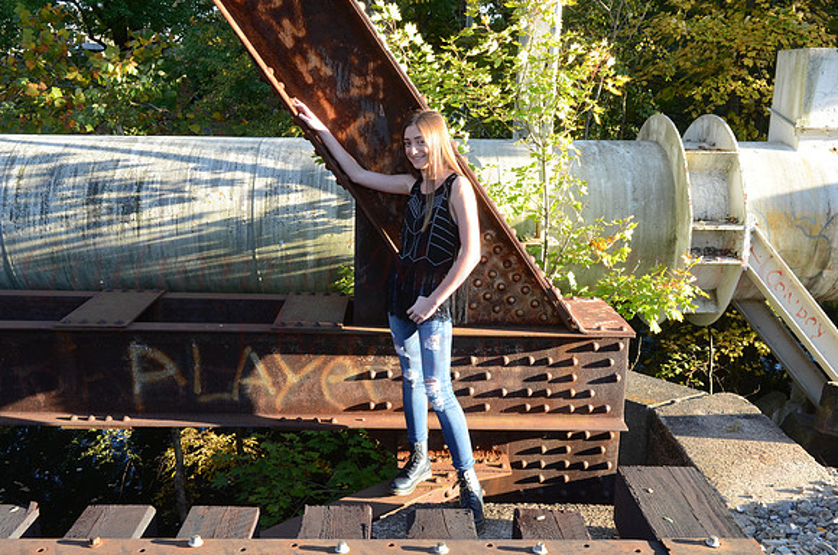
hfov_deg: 55.2
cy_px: 278
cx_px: 419
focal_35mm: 34
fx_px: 801
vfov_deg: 38.2
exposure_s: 1/80
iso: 640
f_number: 10
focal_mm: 23
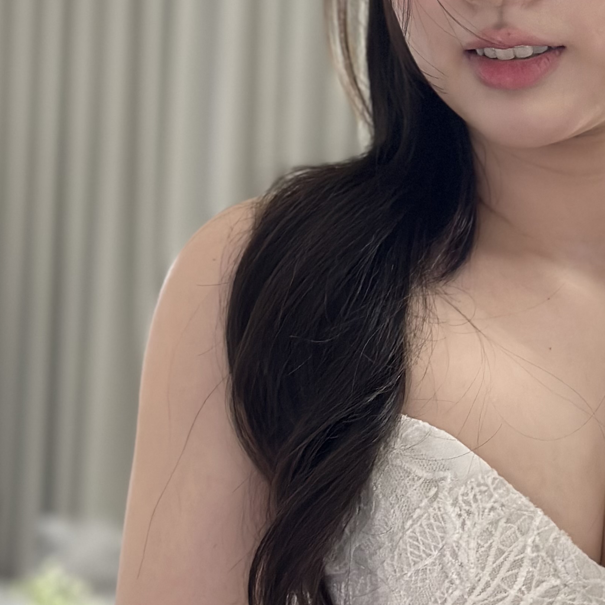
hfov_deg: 16.4
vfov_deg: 16.5
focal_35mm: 105
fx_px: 2076
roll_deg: -2.8
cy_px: 163
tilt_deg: +5.7
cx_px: 524
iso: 400
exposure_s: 1/40
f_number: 1.78
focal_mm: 6.86
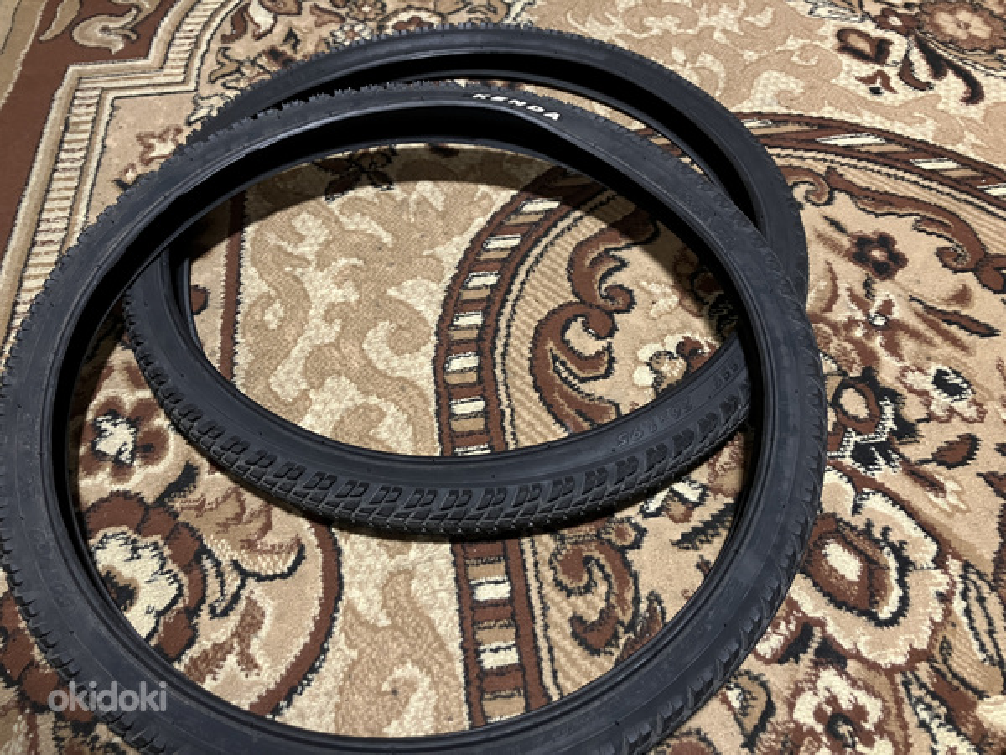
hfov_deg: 63.4
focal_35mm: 28
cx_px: 503
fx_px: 814
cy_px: 378
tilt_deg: -52.9
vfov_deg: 49.7
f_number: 1.8
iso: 400
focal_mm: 3.99
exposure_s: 1/36
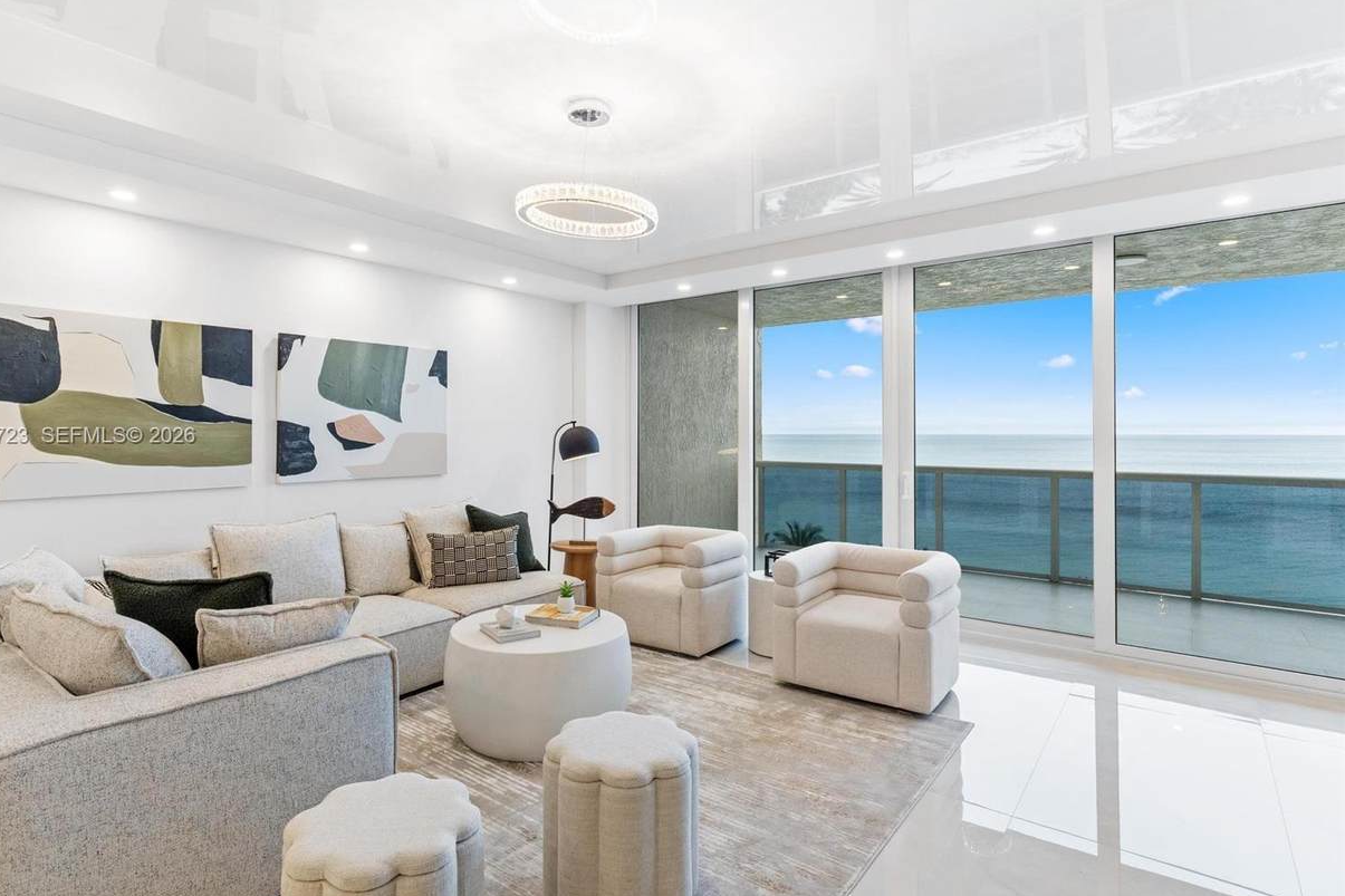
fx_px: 655
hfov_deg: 91.4
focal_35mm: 18
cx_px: 632
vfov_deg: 68.8
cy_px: 437
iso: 800
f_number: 6.3
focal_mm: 11
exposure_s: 1/15
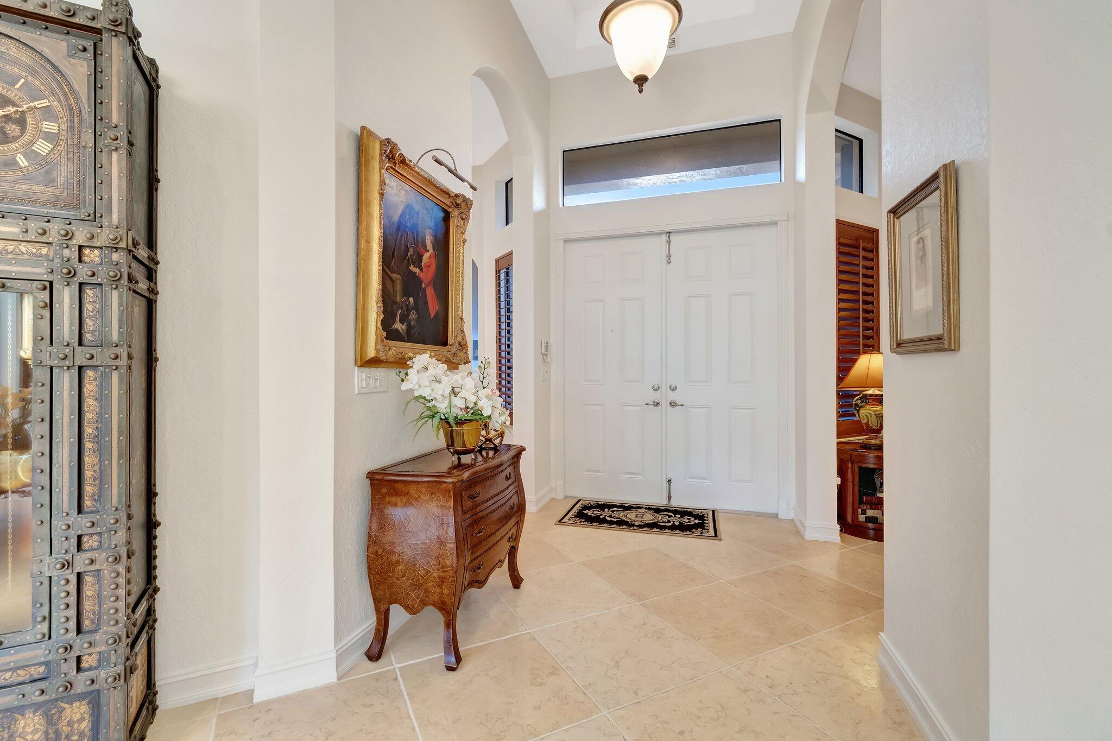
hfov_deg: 100.4
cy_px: 370
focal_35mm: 15
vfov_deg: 77.3
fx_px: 463
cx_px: 556
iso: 1000
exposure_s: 1/6
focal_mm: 10
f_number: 8
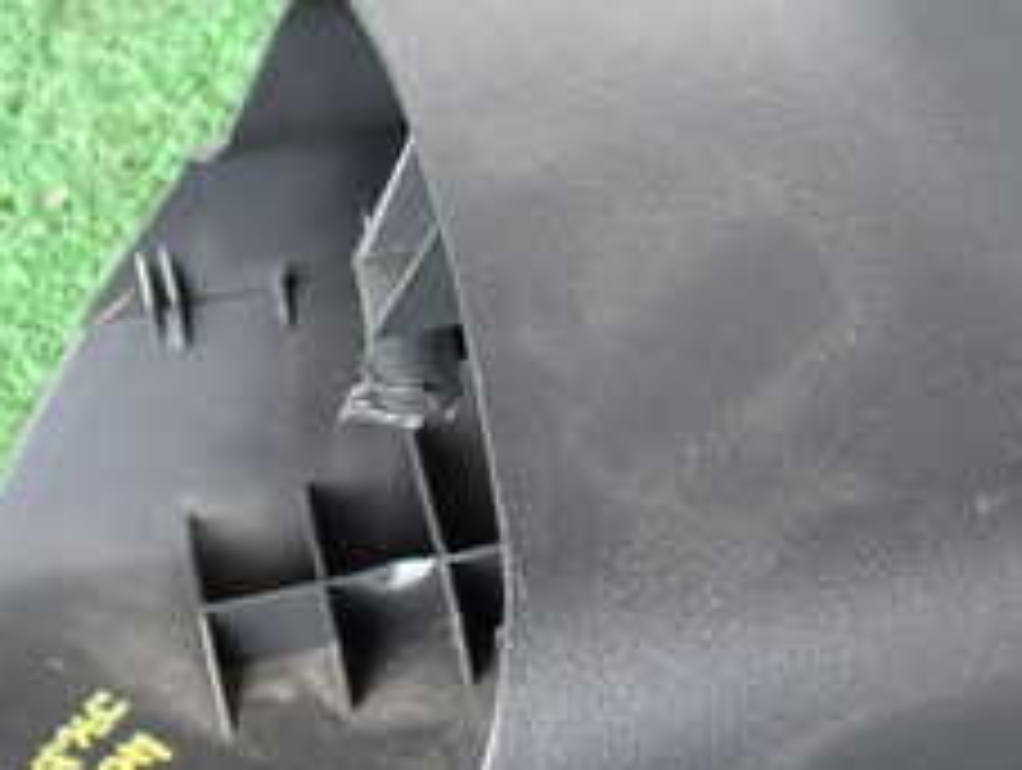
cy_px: 509
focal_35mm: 95
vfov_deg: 15.6
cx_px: 765
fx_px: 2809
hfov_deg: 20.5
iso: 160
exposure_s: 1/80
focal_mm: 6.37
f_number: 2.5
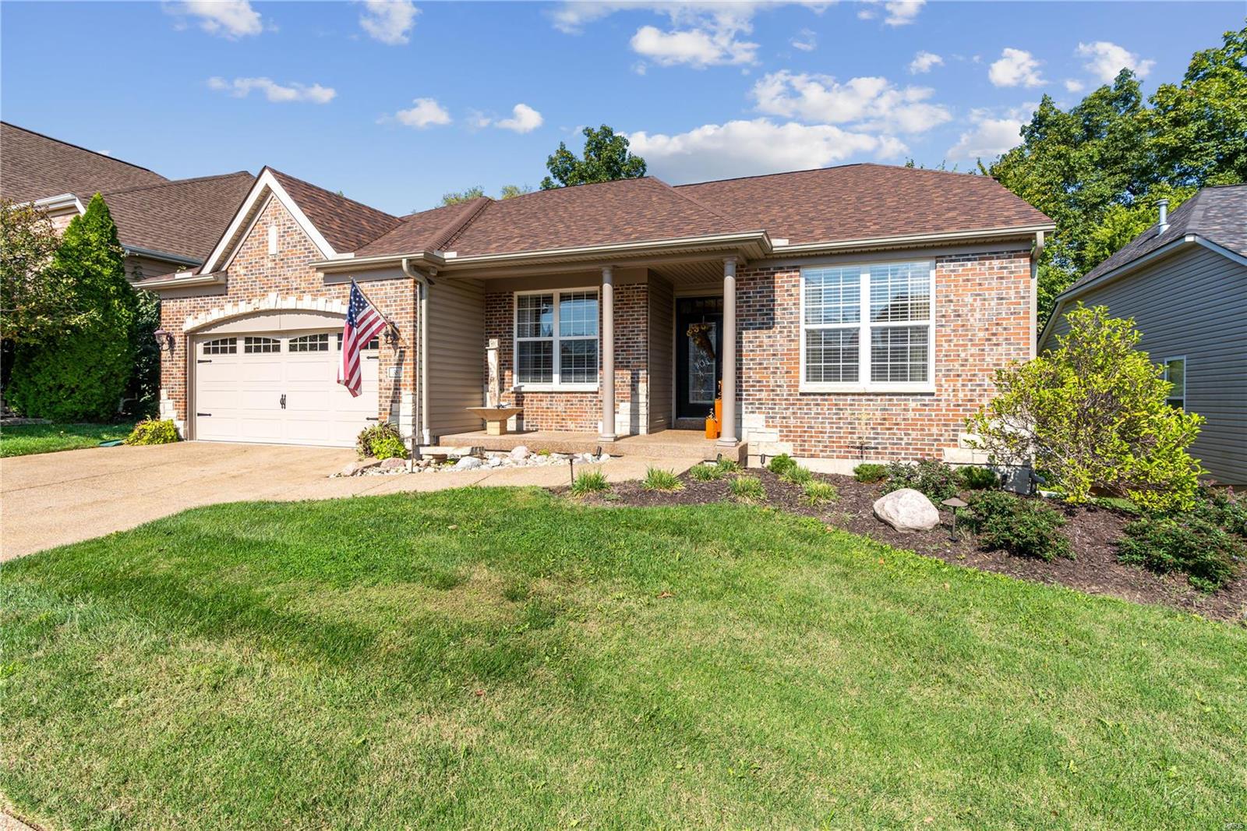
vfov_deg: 73.7
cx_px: 624
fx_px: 554
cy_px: 416
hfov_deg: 96.7
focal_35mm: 16
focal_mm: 16
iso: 100
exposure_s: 1/320
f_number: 8
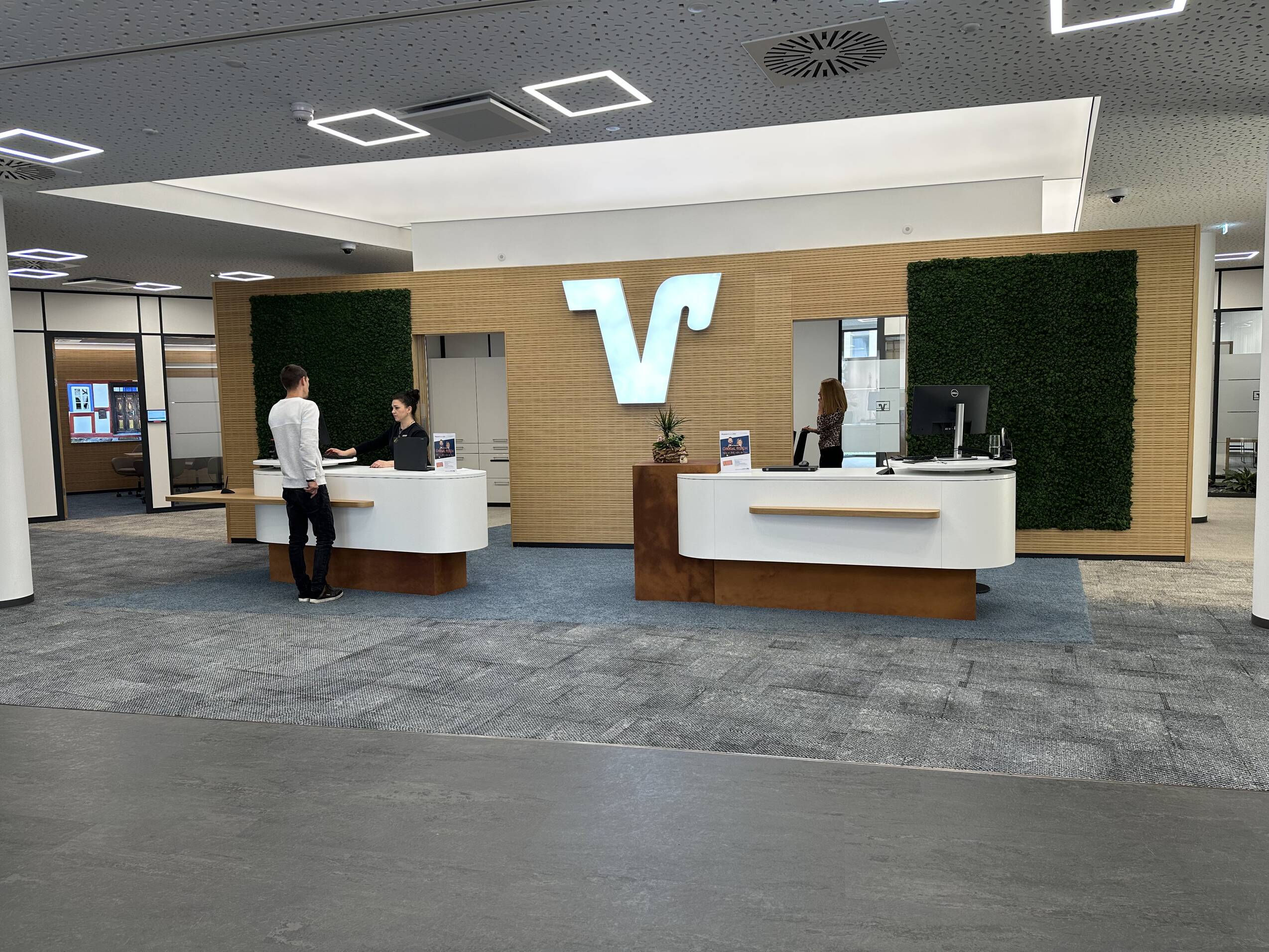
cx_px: 634
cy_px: 476
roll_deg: +0.7
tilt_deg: -4.8
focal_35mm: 24
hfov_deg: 71.6
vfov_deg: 56.8
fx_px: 880
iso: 64
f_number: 1.78
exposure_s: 1/100
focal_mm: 6.86
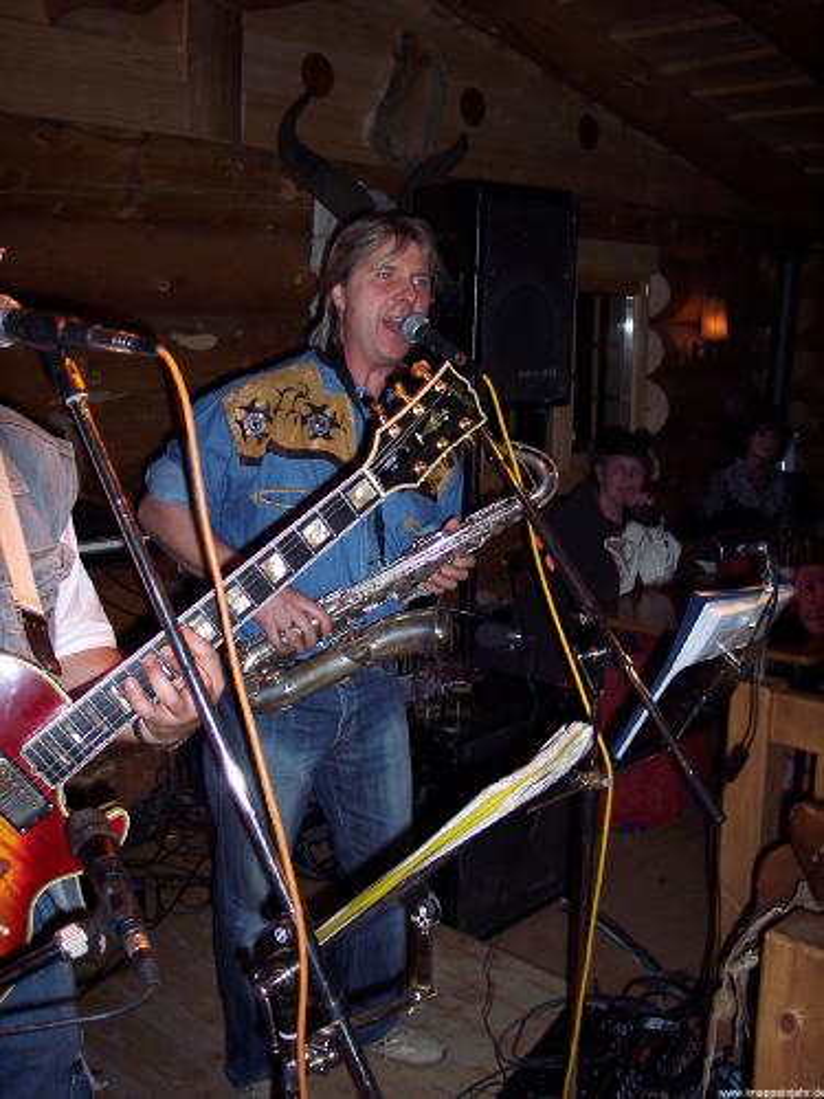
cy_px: 550
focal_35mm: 39
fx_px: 1238
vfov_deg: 47.9
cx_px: 412
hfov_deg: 36.8
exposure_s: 1/60
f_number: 2.8
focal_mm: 8
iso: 100
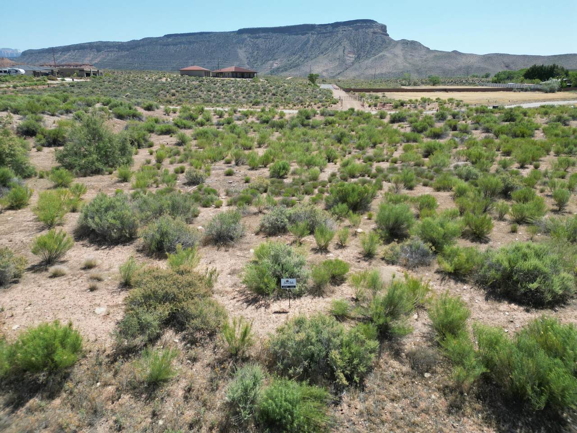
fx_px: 400
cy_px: 216
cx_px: 288
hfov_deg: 71.6
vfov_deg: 56.8
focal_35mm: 24
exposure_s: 1/2500
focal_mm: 6.72
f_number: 1.7
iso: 120
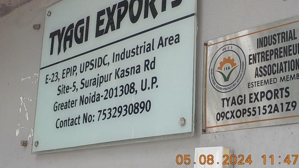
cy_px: 42
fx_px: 539
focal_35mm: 68
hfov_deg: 30.9
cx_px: 117
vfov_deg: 17.6
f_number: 4.2
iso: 125
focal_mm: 6.4
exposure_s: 1/60
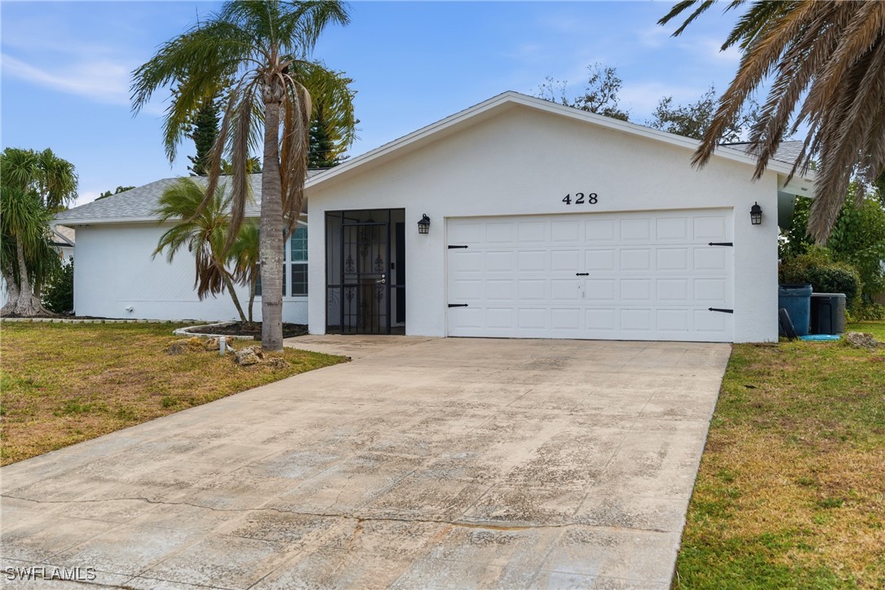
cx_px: 442
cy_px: 295
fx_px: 811
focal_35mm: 33
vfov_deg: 40.0
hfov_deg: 57.2
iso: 200
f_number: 8
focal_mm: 33
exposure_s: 1/1600
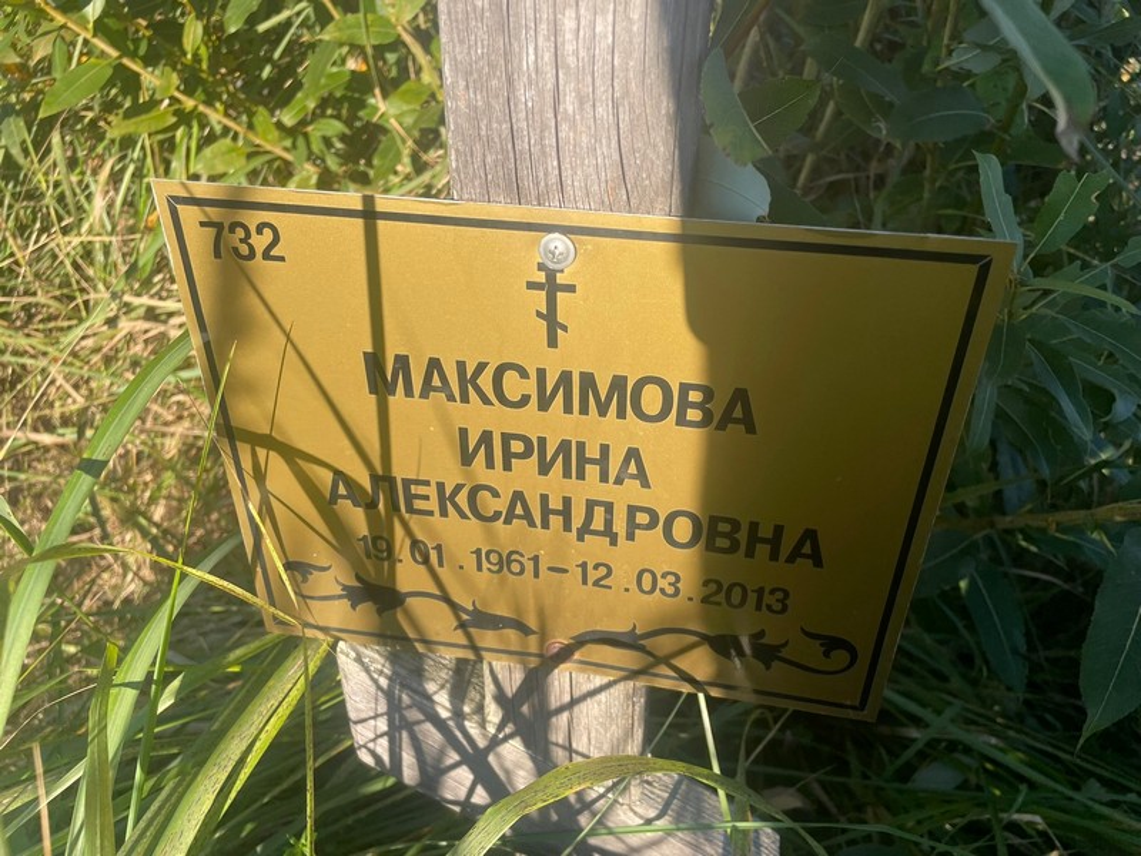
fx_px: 857
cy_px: 428
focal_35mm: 26
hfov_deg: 67.3
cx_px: 570
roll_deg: -1.2
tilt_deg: -35.6
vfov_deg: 53.1
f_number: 1.6
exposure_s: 1/824
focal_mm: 4.2
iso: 32
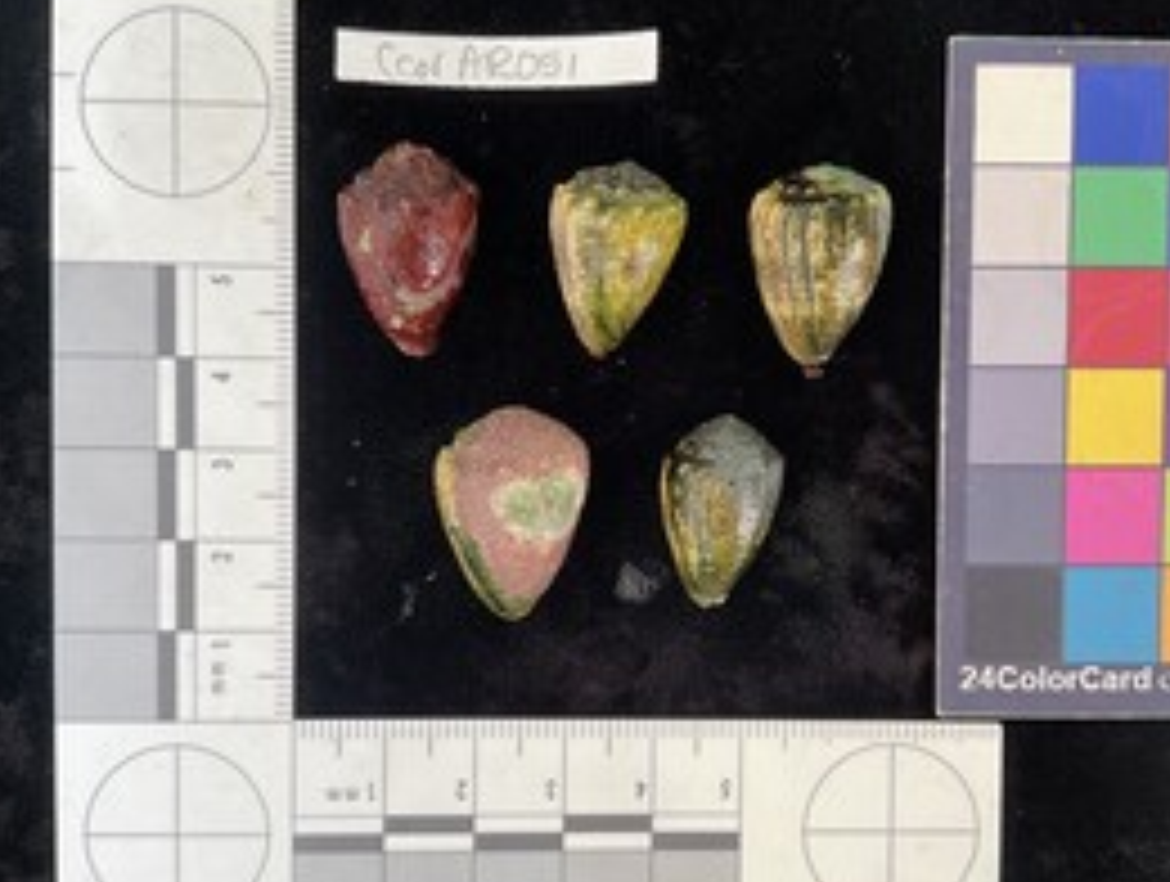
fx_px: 1321
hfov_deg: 47.7
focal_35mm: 39
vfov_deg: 36.9
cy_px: 466
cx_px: 666
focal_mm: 3
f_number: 1.8
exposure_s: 1/120
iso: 64
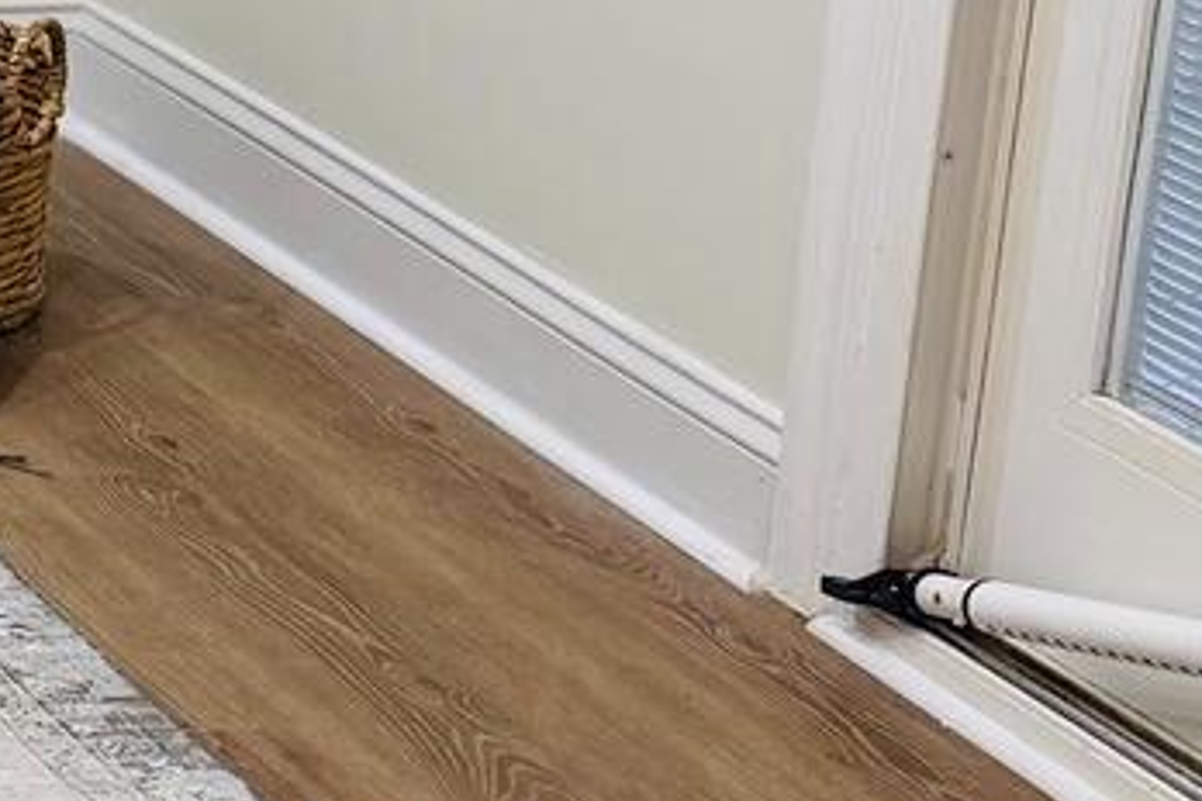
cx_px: -1451
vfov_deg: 9.3
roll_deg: +0.3
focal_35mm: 147
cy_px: 76
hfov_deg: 11.9
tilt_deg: -15.6
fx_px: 4908
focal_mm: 6.76
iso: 160
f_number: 1.78
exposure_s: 1/120
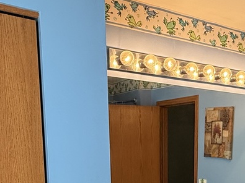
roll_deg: -0.1
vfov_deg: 26.3
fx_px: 361
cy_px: 202
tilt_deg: -7.7
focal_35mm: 51
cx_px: 197
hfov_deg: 36.2
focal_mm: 2.22
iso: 160
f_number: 2.2
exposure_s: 1/120
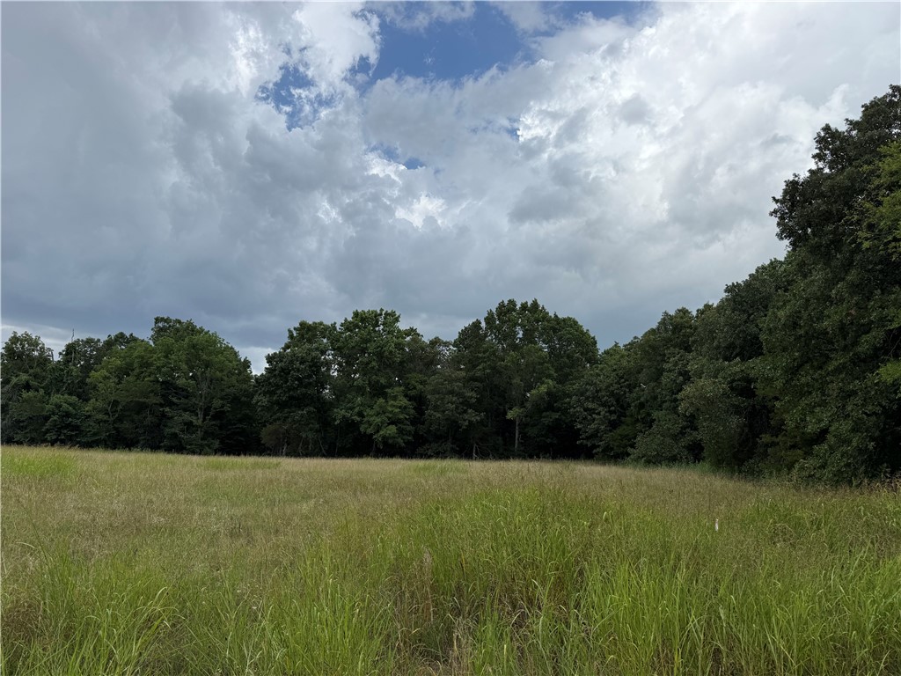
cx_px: 450
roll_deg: -2.9
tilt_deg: +11.8
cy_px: 338
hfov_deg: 71.6
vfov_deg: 56.8
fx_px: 625
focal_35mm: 24
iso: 80
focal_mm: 6.76
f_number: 1.78
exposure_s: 1/6711
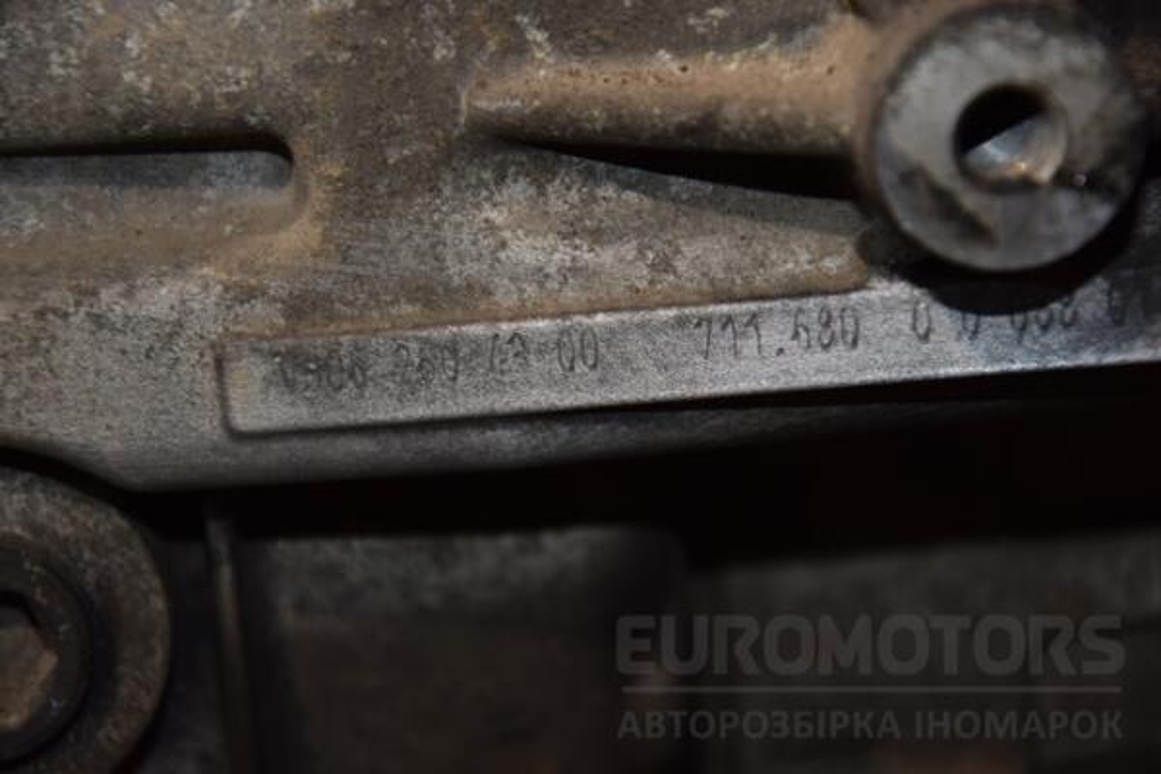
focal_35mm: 158
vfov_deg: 8.7
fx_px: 5079
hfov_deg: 13.0
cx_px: 580
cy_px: 387
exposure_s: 1/60
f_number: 5.6
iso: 800
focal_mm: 105
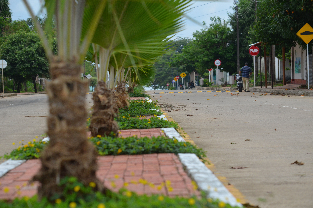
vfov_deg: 8.7
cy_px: 104
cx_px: 156
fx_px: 1367
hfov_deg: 13.1
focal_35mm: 158
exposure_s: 1/2000
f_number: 7.1
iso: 400
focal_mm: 105
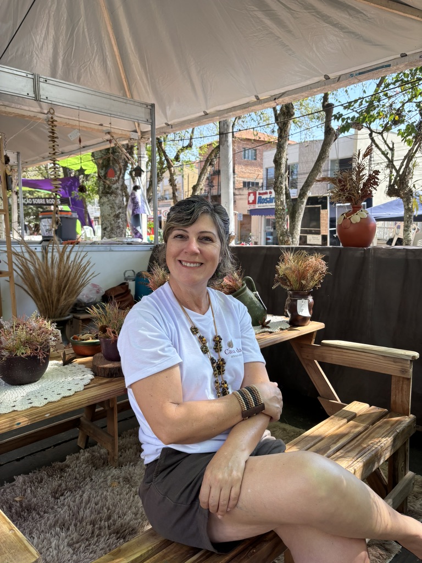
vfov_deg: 67.3
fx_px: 423
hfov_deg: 53.1
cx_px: 211
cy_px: 282
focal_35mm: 26
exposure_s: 1/414
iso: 50
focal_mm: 5.96
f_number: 1.6
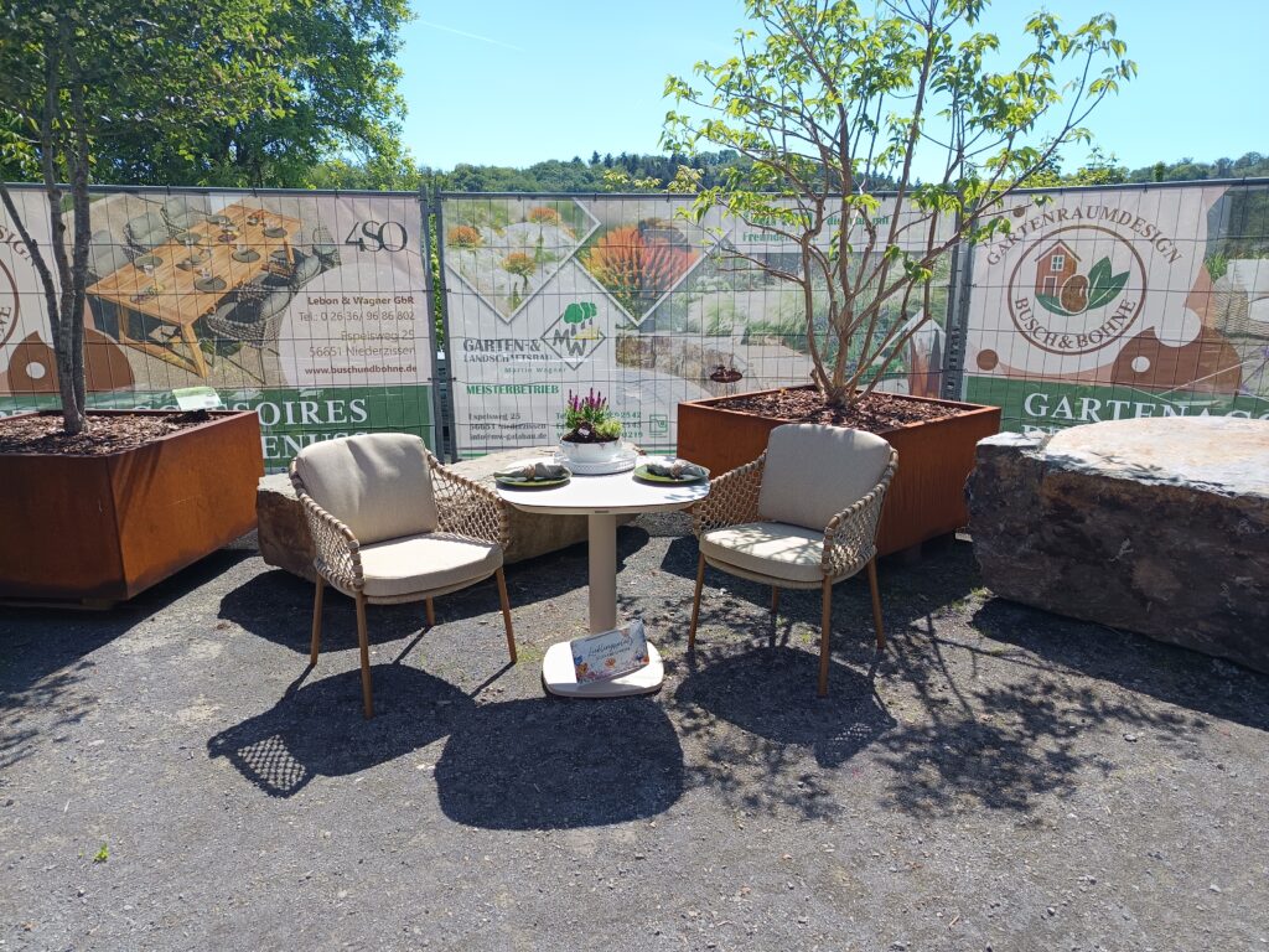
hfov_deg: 71.6
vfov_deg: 56.8
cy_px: 476
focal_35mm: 24
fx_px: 880
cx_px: 634
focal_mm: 5.31
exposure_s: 1/263
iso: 50
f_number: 1.7
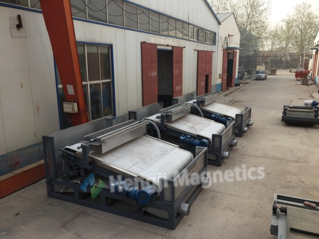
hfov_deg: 61.7
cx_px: 160
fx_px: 267
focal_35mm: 29
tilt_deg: -12.0
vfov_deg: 48.2
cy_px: 120
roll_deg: +0.0
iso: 32
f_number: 2.2
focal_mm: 4.15
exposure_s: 1/807
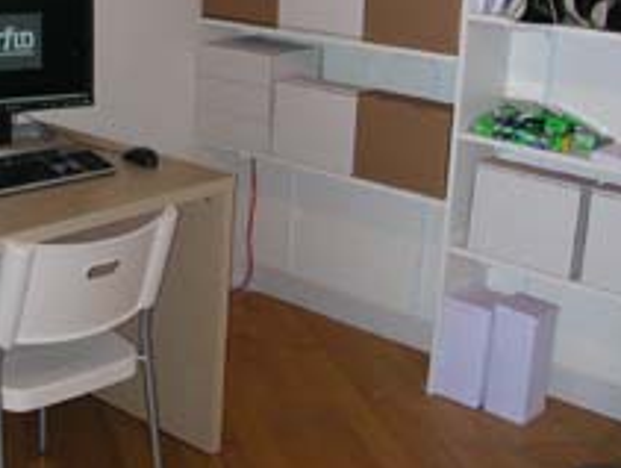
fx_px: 1132
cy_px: 147
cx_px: 150
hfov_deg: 30.1
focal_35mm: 63
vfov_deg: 23.2
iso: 133
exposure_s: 1/60
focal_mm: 5.6
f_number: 2.7
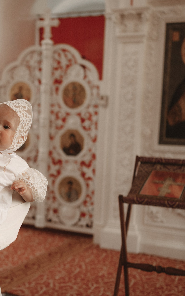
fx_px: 540
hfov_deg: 19.0
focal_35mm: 67
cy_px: 158
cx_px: 11
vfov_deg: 30.6
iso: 400
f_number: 1.8
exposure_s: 1/250
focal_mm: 35
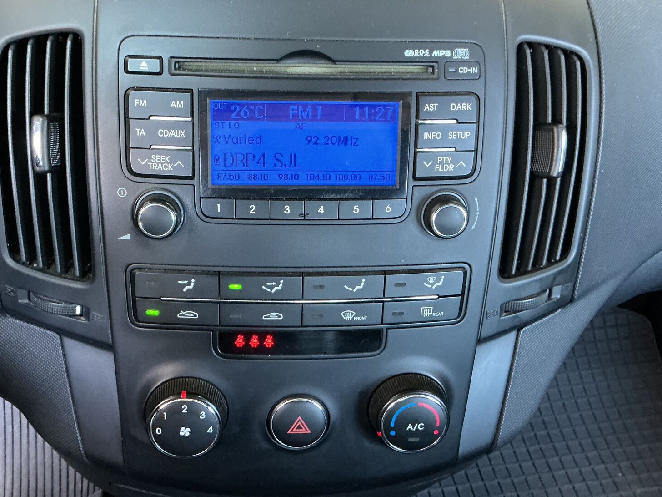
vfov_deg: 41.8
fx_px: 650
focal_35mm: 34
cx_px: 293
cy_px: 226
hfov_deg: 53.8
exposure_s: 1/40
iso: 250
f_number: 1.8
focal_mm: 3
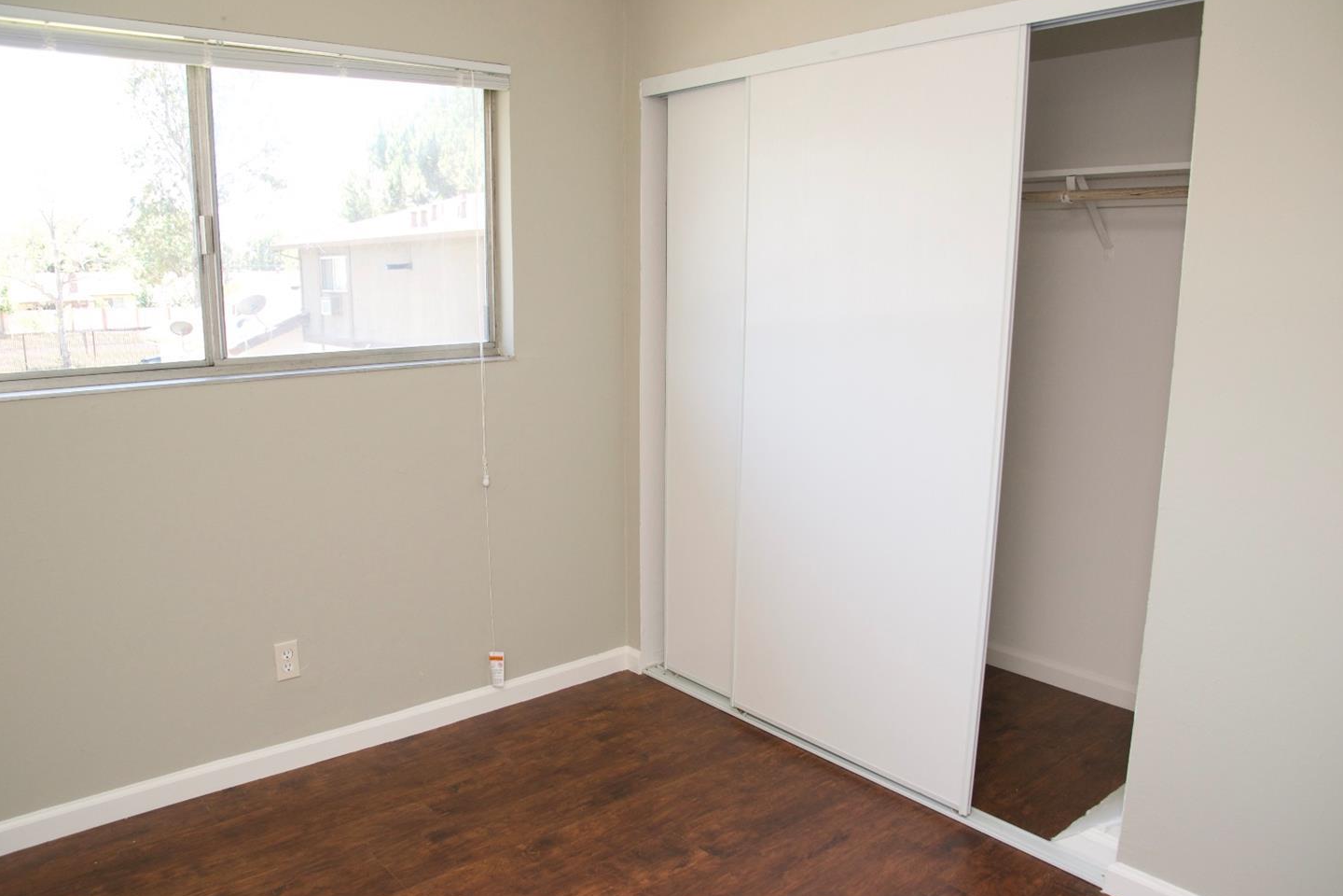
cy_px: 456
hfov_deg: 71.5
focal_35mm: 25
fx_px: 933
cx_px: 666
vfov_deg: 51.3
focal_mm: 16
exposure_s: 1/80
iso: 400
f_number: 4.5
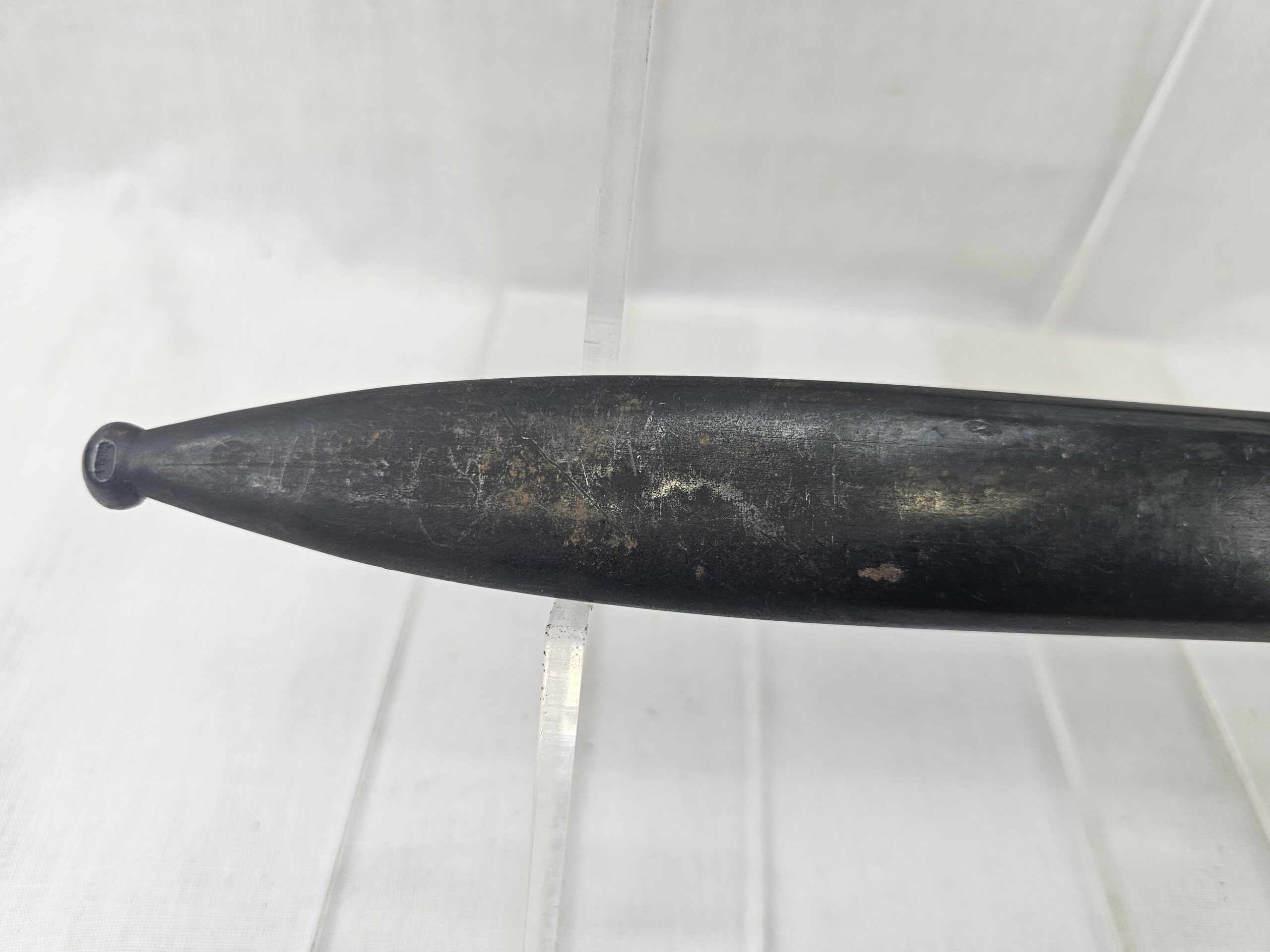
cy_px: 476
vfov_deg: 58.9
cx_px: 635
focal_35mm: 23
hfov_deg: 73.9
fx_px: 844
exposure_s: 1/100
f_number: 1.7
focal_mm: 6.3
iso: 40
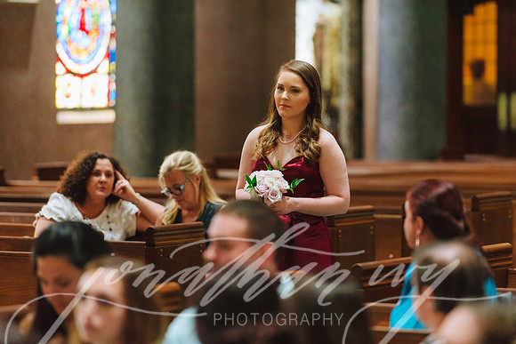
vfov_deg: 6.9
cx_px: 258
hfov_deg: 10.3
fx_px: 2867
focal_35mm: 200
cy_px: 172
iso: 4000
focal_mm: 200
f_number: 2.8
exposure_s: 1/160
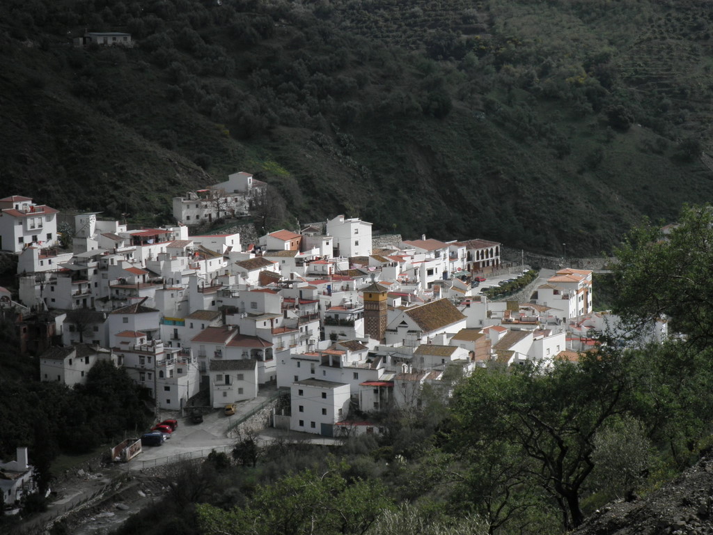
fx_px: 1792
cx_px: 356
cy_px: 268
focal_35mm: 87
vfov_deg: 17.0
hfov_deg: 22.5
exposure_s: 1/125
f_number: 11.9
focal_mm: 15.6
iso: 64
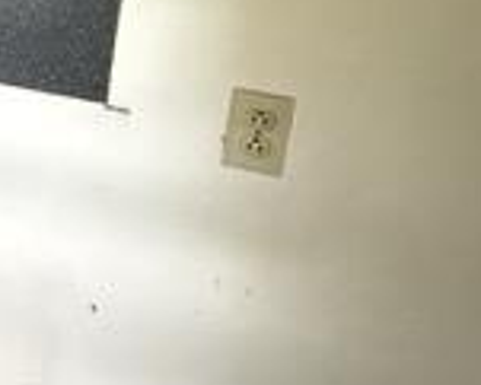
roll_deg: -3.4
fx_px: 826
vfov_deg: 24.0
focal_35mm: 58
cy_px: -73
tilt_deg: -6.9
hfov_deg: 23.1
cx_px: -315
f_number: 2.2
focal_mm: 2.22
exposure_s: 1/36
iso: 1600
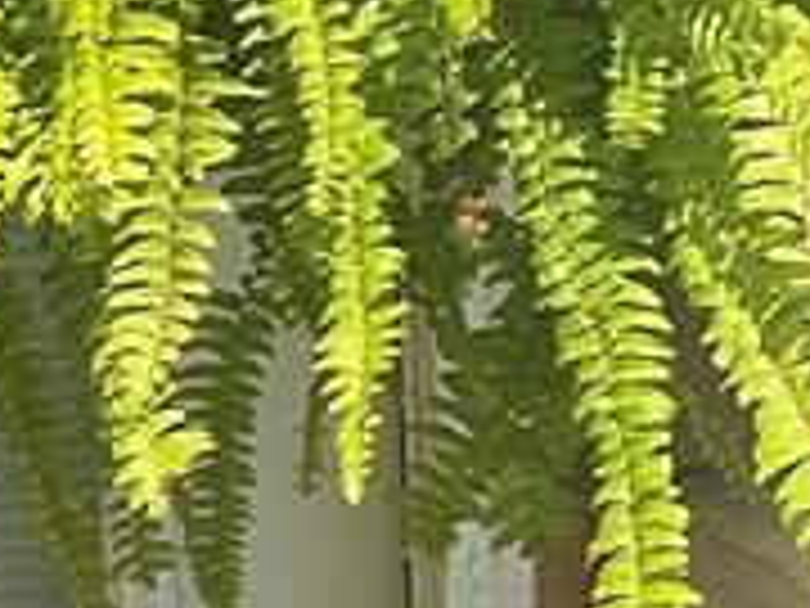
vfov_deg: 3.4
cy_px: 757
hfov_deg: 4.4
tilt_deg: +0.7
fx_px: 10226
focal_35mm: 437
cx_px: -1076
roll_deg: +1.5
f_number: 2.8
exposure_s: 1/405
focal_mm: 9
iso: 32
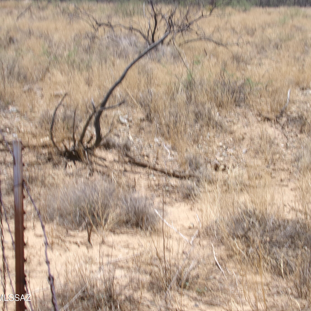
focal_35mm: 82
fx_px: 833
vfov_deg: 21.1
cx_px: 176
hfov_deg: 21.1
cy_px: 155
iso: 100
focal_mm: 12.3
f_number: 13.99
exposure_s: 1/56
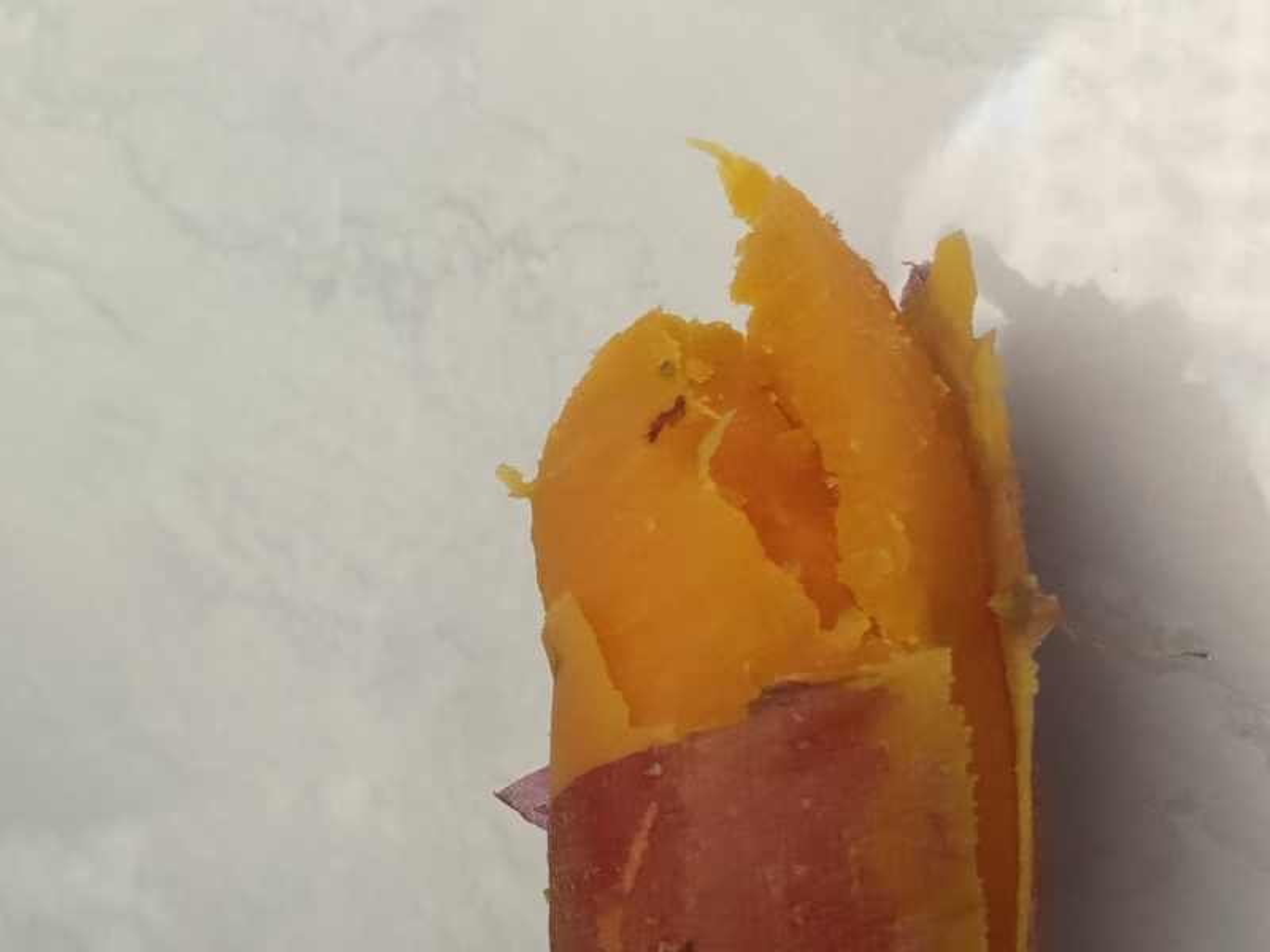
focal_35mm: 50
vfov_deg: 29.1
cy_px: 476
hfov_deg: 38.2
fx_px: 1834
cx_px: 635
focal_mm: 4.71
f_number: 1.79
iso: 428
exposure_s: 1/100
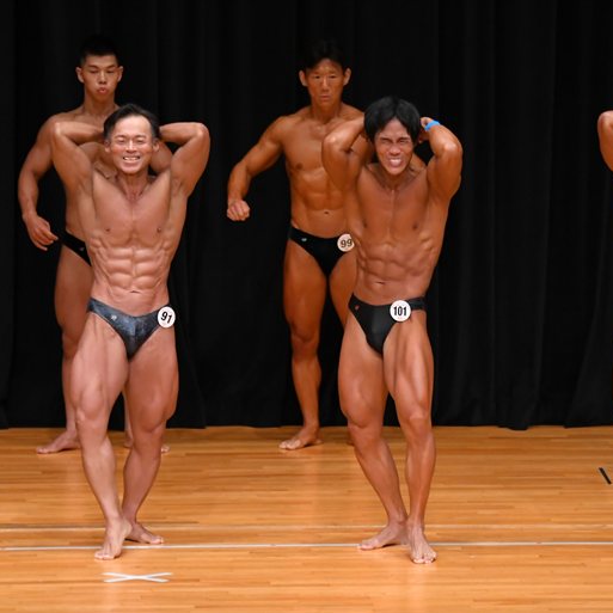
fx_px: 6171
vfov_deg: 5.7
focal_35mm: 308
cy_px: 307
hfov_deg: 5.7
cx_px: 424
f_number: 5.6
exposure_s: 1/400
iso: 3200
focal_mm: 160
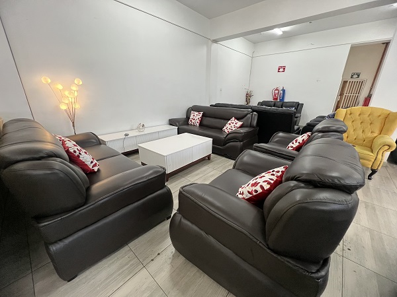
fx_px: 149
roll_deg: -0.7
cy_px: 148
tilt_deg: -19.4
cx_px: 198
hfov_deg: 106.2
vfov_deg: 89.9
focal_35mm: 13
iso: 200
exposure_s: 1/100
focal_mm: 1.57
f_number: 1.8
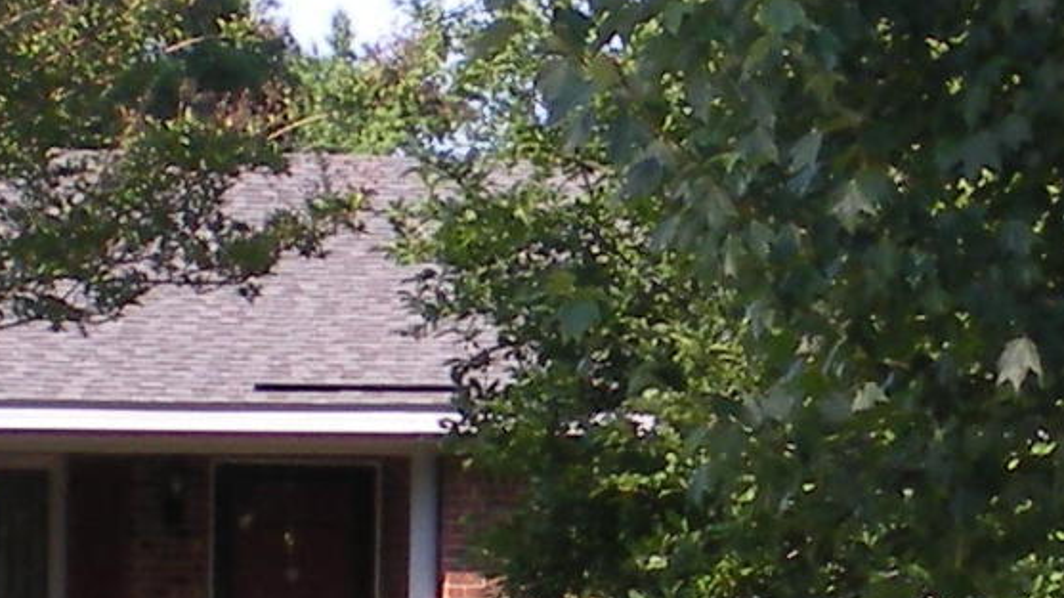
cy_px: 340
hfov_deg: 9.6
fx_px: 6290
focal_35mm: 223
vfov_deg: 5.4
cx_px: 1009
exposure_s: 1/155
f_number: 4.6
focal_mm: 6.3
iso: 64
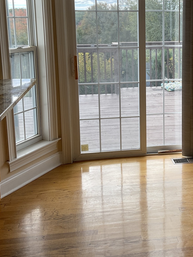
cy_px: 74
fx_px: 342
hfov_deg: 30.9
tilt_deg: -8.1
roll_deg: +0.4
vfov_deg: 40.4
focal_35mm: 46
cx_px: 149
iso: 16
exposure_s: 1/276
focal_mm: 3
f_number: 1.8
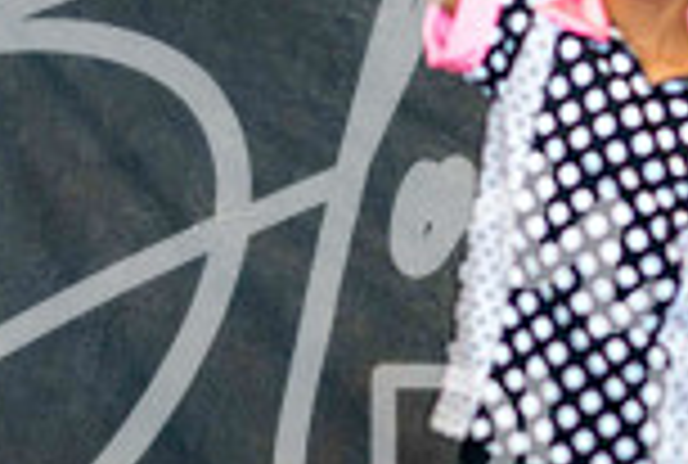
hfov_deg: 6.1
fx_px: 6402
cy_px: 256
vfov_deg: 4.1
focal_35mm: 334
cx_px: 865
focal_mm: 85
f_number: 1.8
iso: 320
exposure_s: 1/200
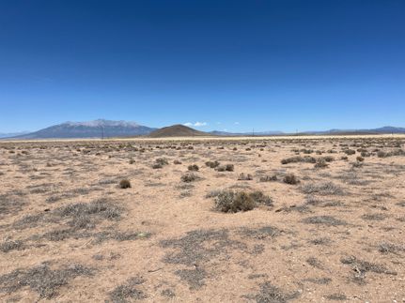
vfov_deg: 53.0
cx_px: 202
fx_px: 304
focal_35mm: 26
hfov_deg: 67.3
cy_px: 152
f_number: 1.6
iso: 50
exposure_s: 1/6494
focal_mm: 5.1
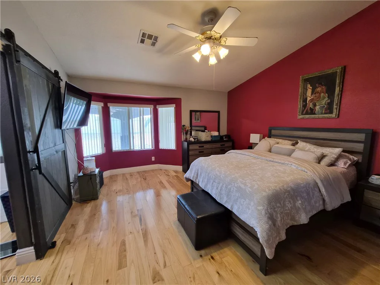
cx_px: 190
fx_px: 143
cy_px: 142
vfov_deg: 89.9
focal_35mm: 13
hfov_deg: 106.2
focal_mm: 1.7
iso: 200
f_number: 2.2
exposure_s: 1/60
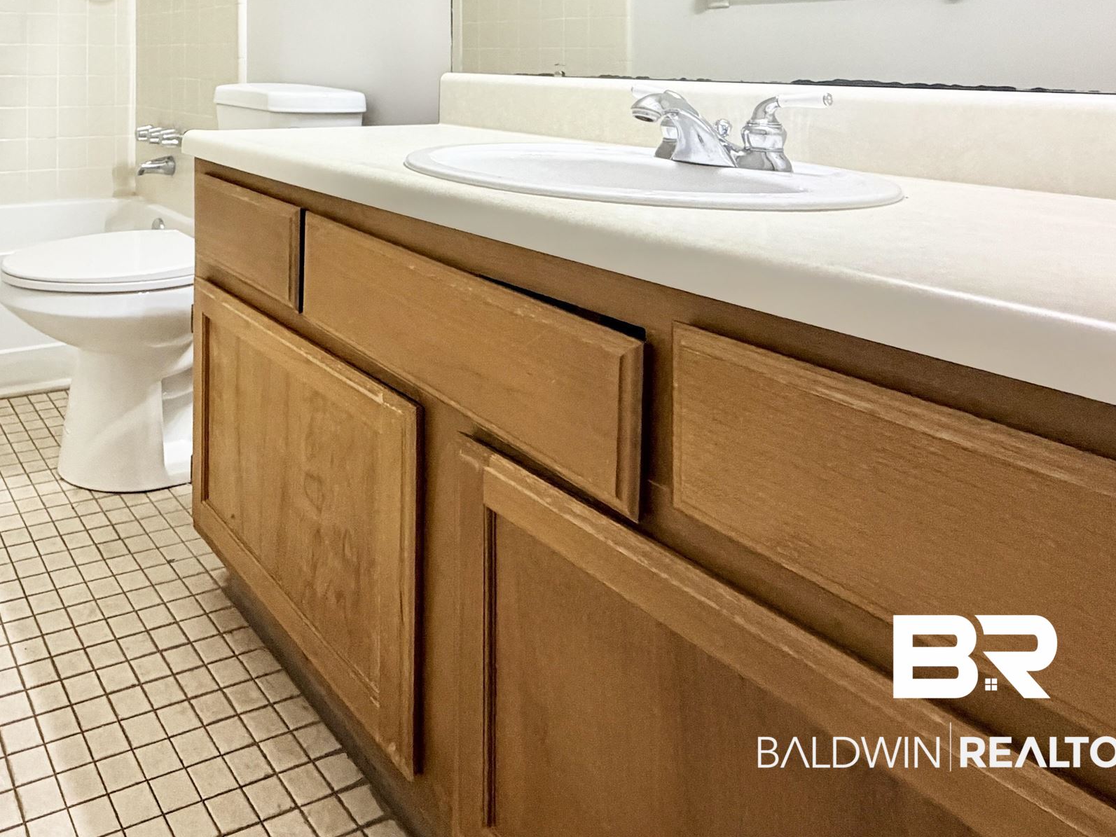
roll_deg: -0.3
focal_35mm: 27
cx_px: 167
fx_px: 871
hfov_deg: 58.3
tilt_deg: +0.6
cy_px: 42
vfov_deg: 45.2
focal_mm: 2.22
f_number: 2.2
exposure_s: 1/60
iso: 250
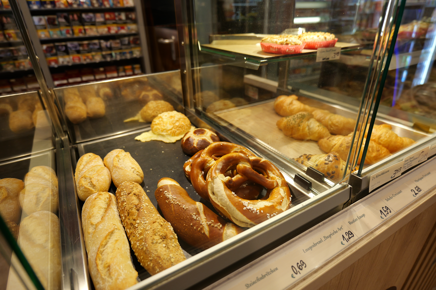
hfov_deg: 84.0
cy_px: 145
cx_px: 218
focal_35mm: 20
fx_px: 242
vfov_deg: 61.9
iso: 1250
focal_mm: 20
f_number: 3.5
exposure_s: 1/250
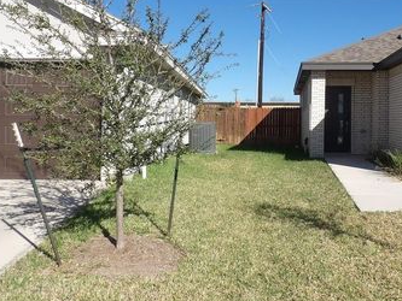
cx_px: 247
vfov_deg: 39.4
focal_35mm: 36
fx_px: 418
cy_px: 115
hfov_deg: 50.9
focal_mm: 4.3
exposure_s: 1/595
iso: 100
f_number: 4.6
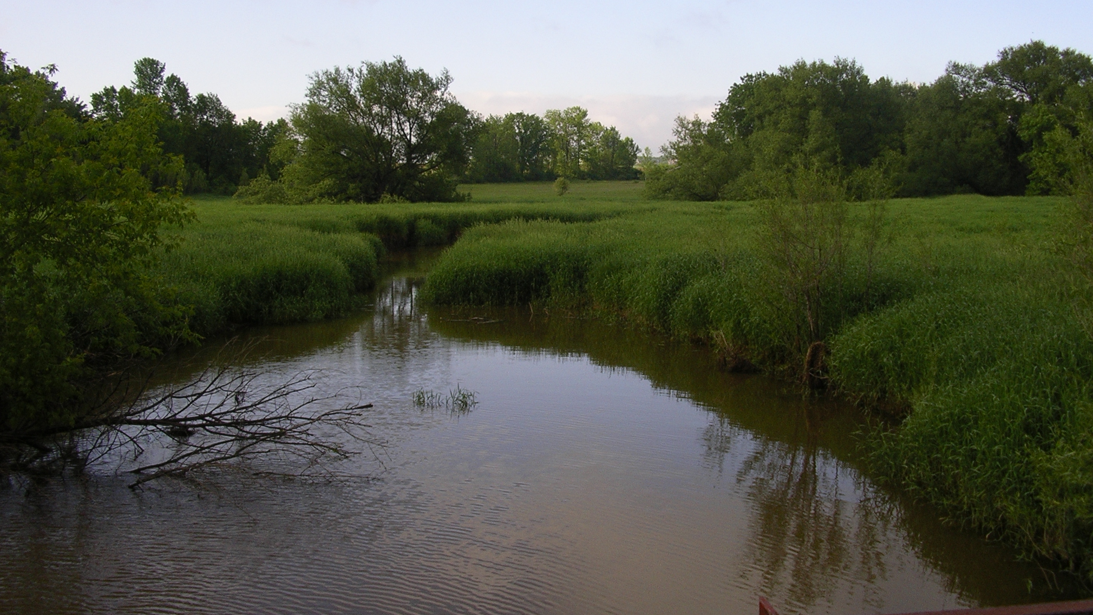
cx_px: 541
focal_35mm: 42
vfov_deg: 28.3
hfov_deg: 48.4
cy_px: 234
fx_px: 1217
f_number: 4.1
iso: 50
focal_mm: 5.8
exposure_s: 1/400
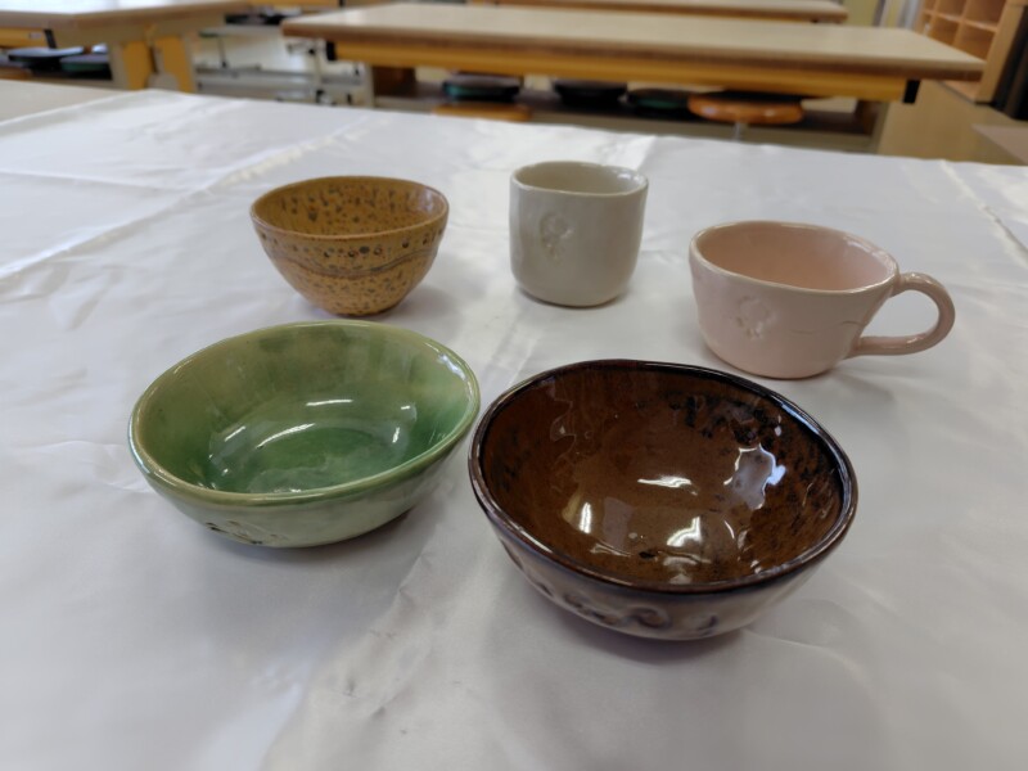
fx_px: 683
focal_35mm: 23
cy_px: 386
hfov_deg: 73.9
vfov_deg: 58.9
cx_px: 514
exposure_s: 1/120
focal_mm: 5.6
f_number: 1.9
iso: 92
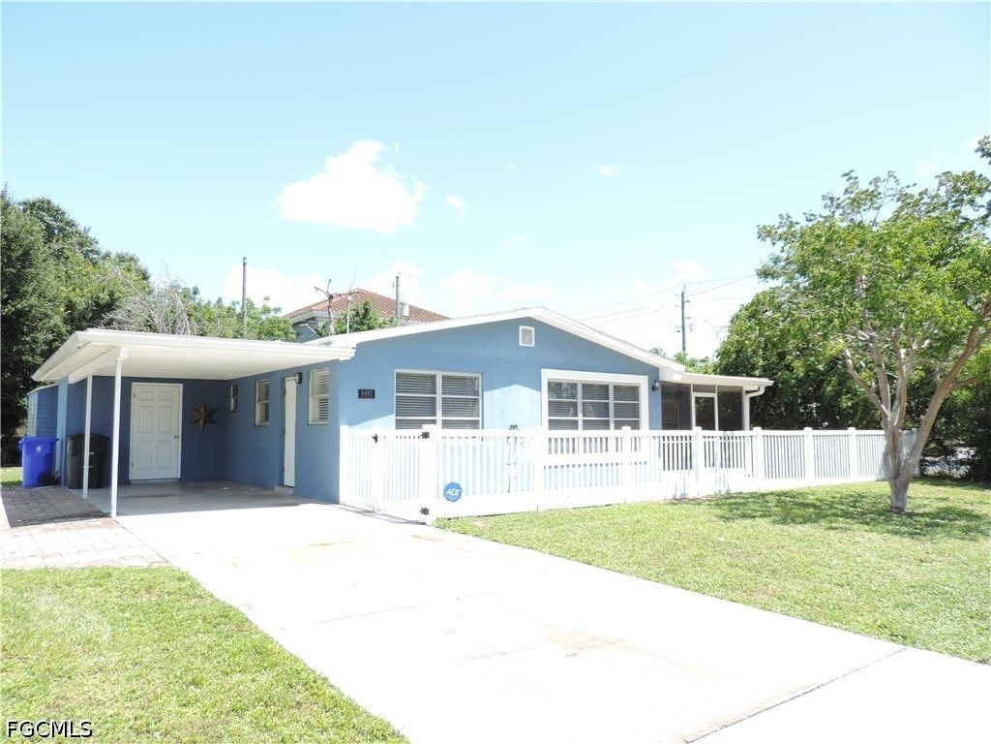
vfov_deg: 56.8
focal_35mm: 24
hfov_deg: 71.6
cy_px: 372
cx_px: 496
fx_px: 687
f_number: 3
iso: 80
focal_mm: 4.3
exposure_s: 1/320
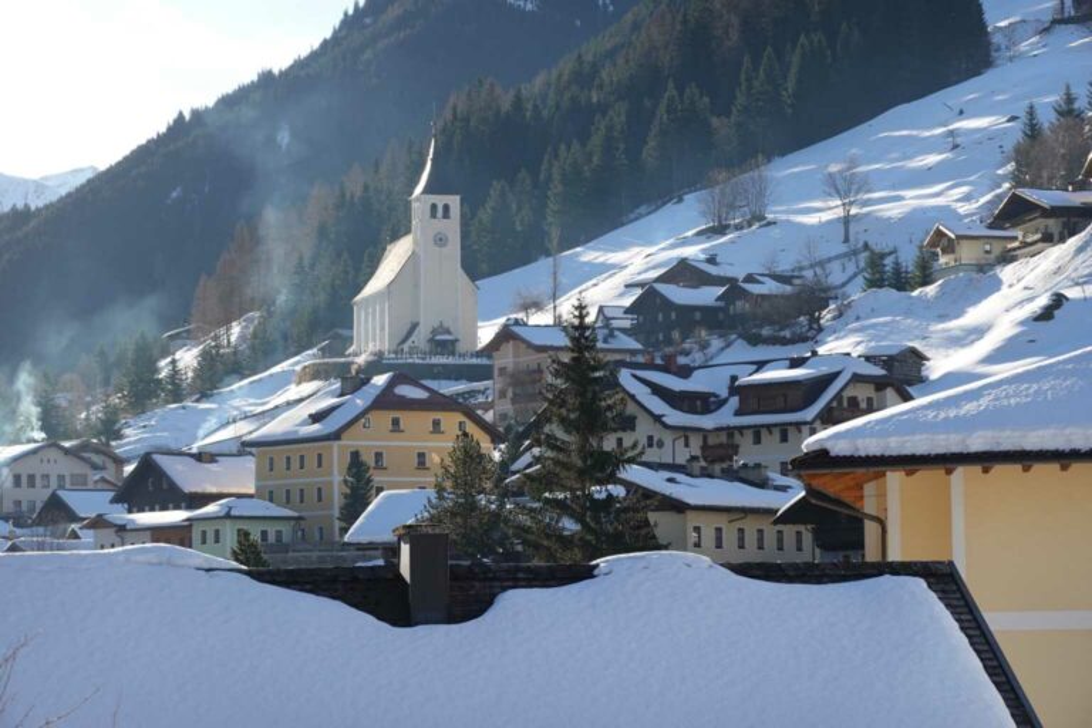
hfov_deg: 18.1
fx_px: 3427
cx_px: 546
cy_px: 364
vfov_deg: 12.1
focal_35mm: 113
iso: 100
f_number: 4.5
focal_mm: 41.15
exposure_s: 1/400
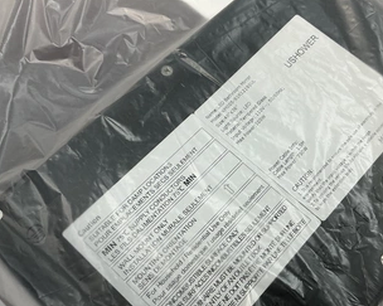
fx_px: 408
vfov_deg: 41.1
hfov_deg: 49.8
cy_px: 171
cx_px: 239
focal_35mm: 36
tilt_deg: -70.1
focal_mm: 3
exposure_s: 1/60
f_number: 1.8
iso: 64
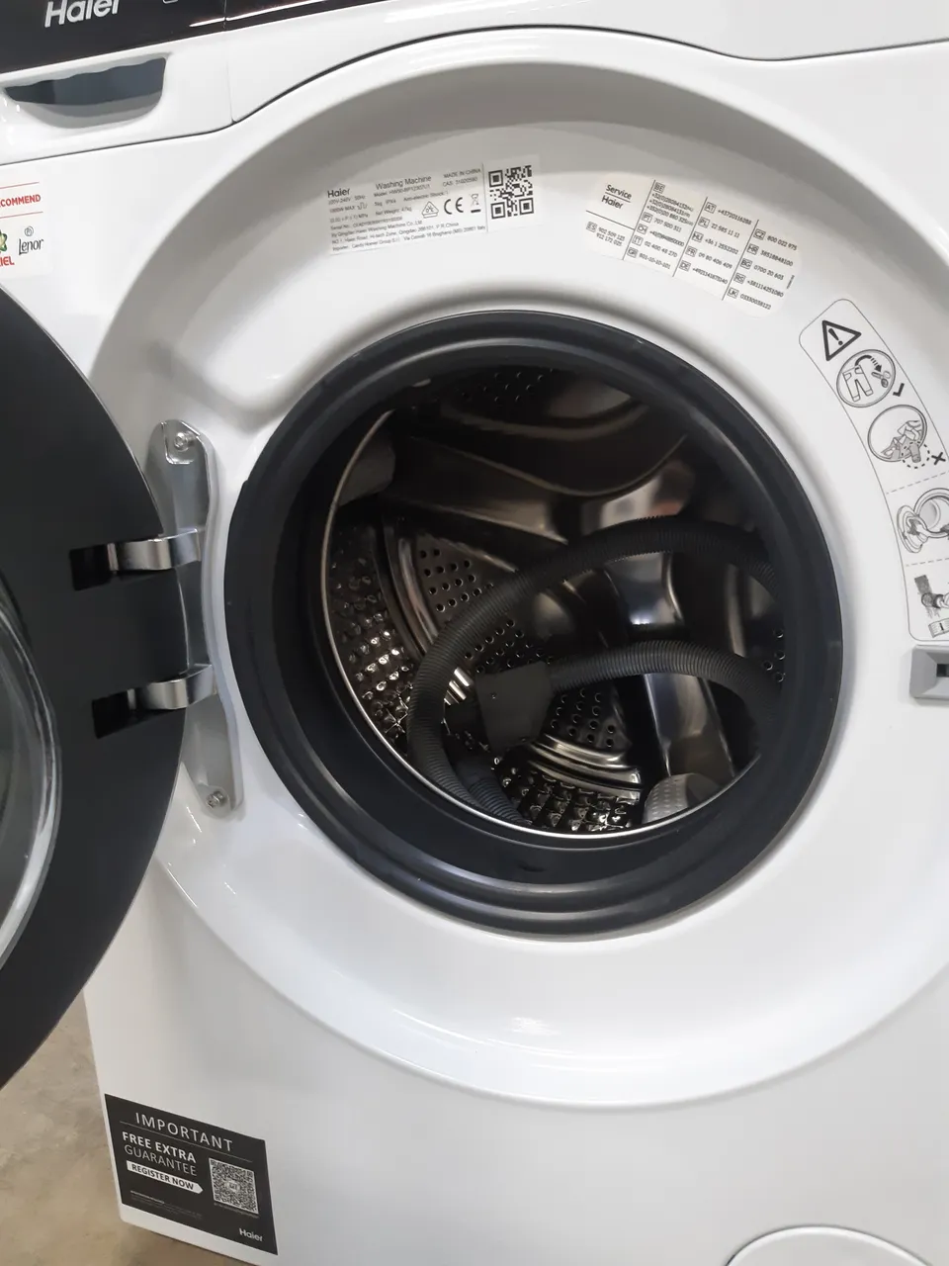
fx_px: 950
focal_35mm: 26
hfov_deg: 53.1
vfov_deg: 67.3
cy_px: 633
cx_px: 474
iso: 200
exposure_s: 1/50
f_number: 1.7
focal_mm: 3.92
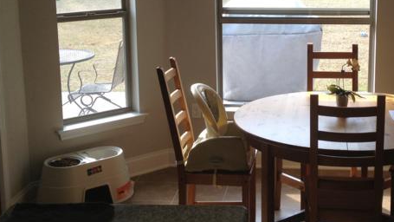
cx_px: 278
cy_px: 60
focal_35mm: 67
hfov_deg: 31.1
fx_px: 700
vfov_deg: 17.9
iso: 50
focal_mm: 4.28
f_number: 2.4
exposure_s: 1/141
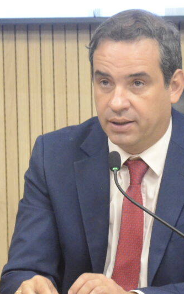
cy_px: 142
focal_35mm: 287
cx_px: 103
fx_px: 2303
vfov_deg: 7.3
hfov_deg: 4.6
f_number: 6.3
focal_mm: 98
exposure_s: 1/160
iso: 6400
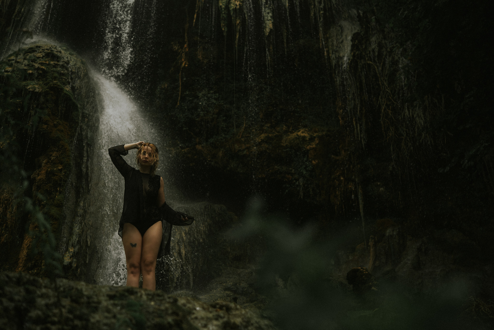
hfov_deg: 54.4
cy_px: 165
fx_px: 480
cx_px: 247
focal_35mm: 35
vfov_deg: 37.9
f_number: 2
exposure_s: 1/640
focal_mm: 35
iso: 160
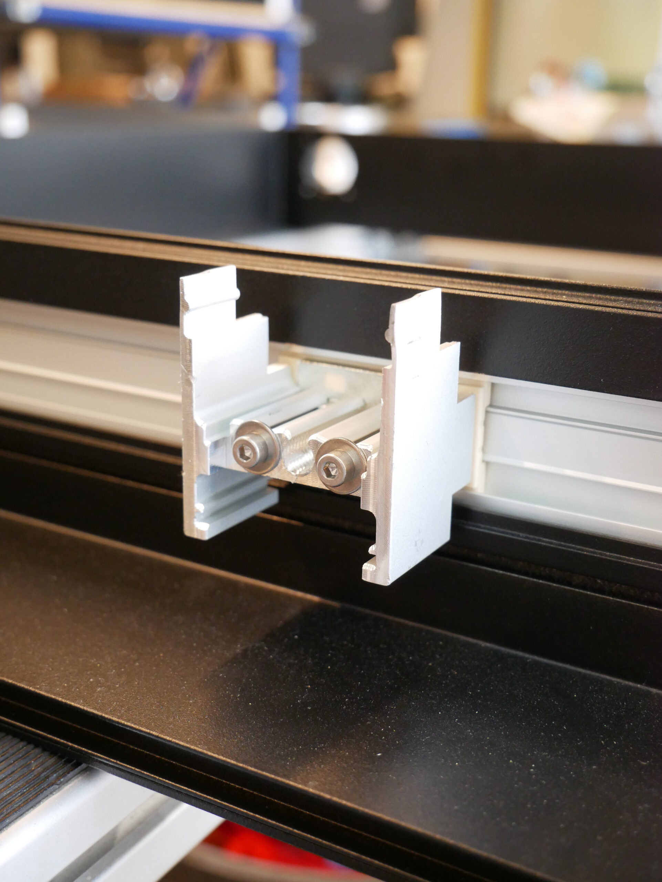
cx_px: 331
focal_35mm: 44
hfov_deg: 32.9
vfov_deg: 42.9
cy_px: 441
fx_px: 1121
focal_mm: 22
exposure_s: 1/60
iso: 2000
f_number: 4.2
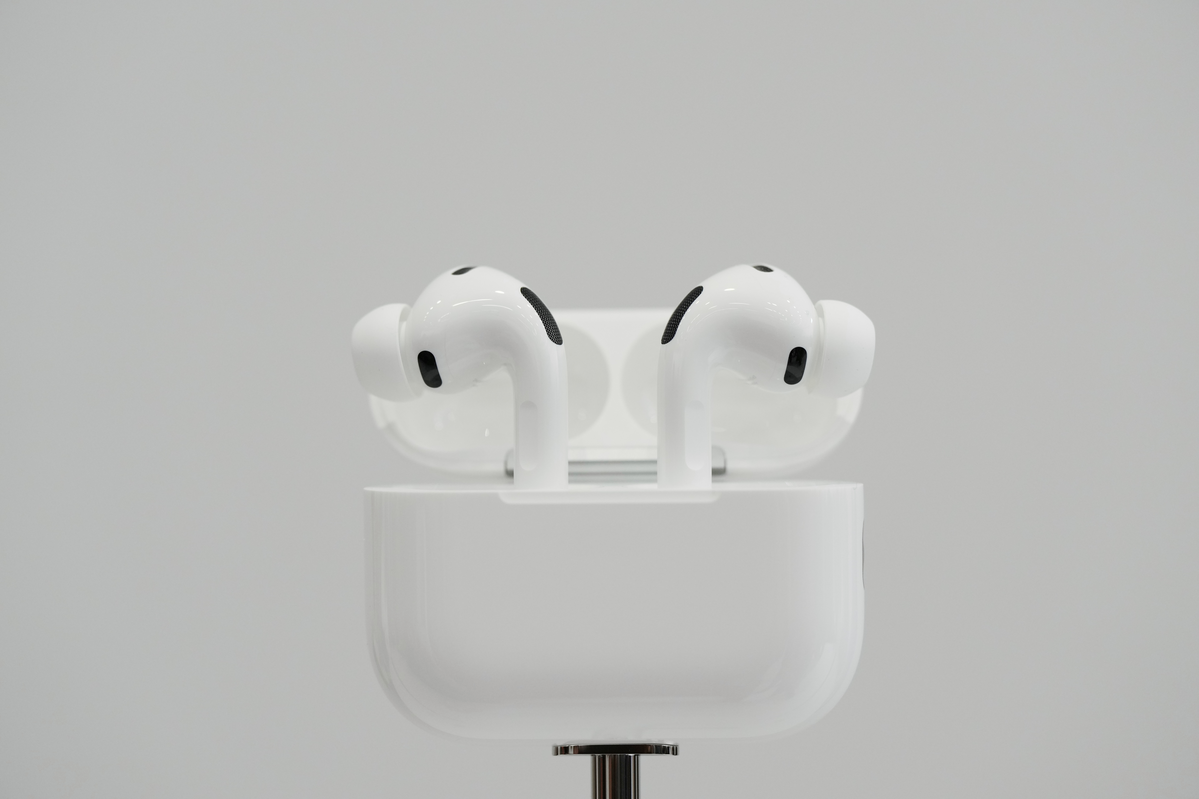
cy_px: 400
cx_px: 600
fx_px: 6061
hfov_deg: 11.3
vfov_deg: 7.5
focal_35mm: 182
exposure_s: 1/500
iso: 1600
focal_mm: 182
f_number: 4
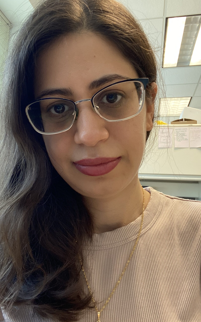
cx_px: 84
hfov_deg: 39.3
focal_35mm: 32
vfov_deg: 59.7
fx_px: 280
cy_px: 161
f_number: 2.2
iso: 400
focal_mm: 2.71
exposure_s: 1/50
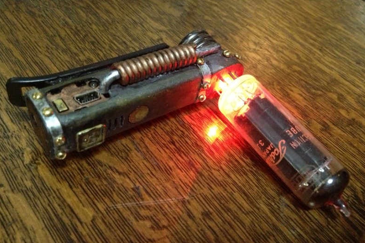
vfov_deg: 35.9
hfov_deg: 51.9
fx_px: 375
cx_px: 183
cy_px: 137
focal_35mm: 37
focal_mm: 4.28
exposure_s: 1/15
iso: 800
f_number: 2.4
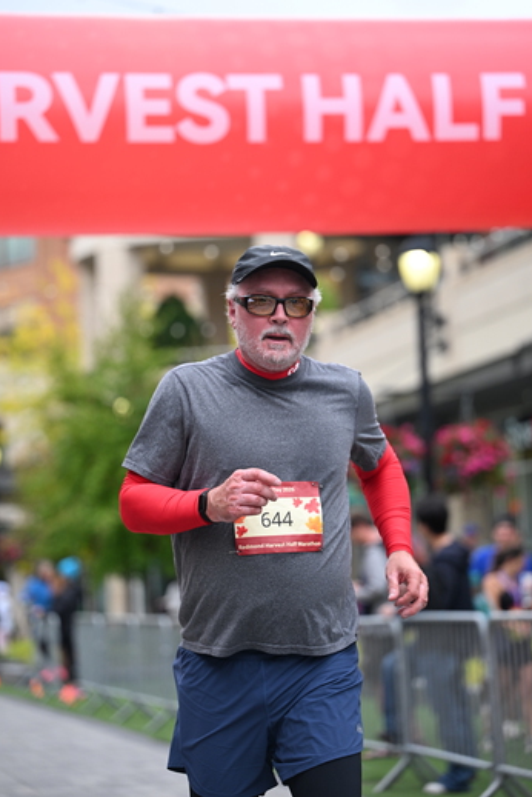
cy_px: 382
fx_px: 2701
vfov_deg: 16.8
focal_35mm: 122
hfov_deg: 11.3
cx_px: 265
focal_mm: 115
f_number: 2.8
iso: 640
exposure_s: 1/2500
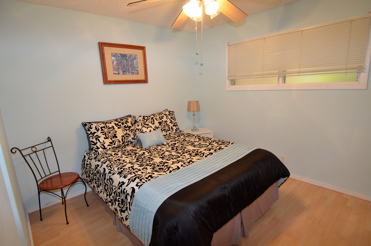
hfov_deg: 90.1
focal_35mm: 18
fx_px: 185
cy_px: 123
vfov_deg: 67.1
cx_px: 186
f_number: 4
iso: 1250
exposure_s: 1/60
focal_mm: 12
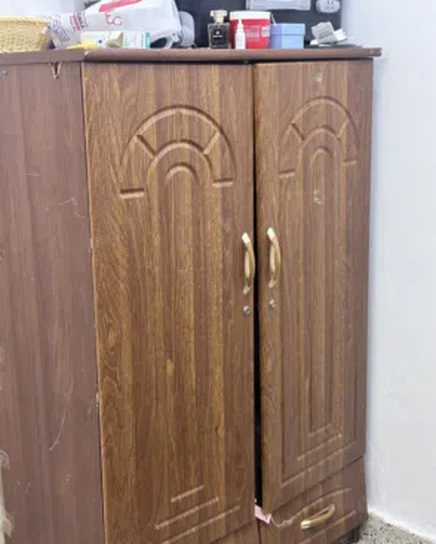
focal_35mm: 51
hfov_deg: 29.7
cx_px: 215
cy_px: 295
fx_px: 822
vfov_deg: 36.6
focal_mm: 6.86
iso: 250
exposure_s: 1/33
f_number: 1.78
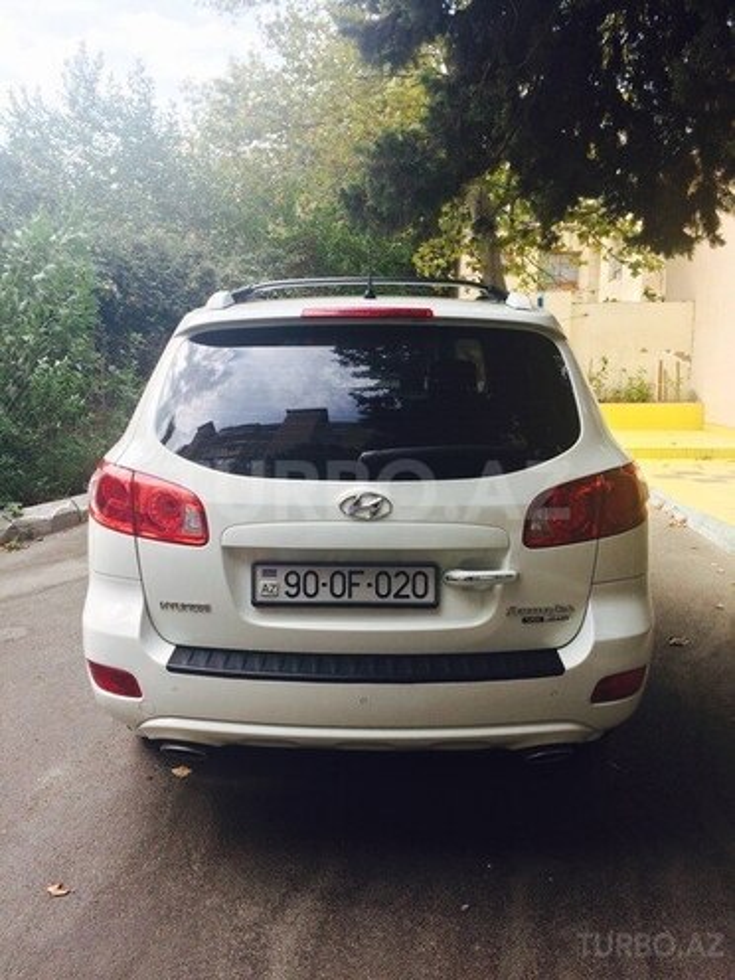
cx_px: 368
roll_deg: +0.3
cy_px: 490
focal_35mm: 29
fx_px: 821
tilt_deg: -10.1
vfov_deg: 61.7
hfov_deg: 48.2
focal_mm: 4.15
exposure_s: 1/507
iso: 32
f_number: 2.2
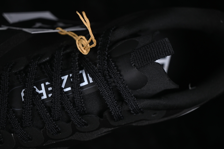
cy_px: 74
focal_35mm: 75
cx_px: 112
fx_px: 467
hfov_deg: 27.0
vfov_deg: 18.2
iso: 160
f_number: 6.3
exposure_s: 1/60
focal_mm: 50
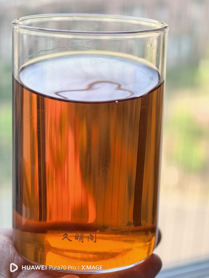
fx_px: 765
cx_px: 104
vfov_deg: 20.7
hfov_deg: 15.6
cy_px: 139
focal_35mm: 95
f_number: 2.1
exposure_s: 1/975
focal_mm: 15
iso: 400
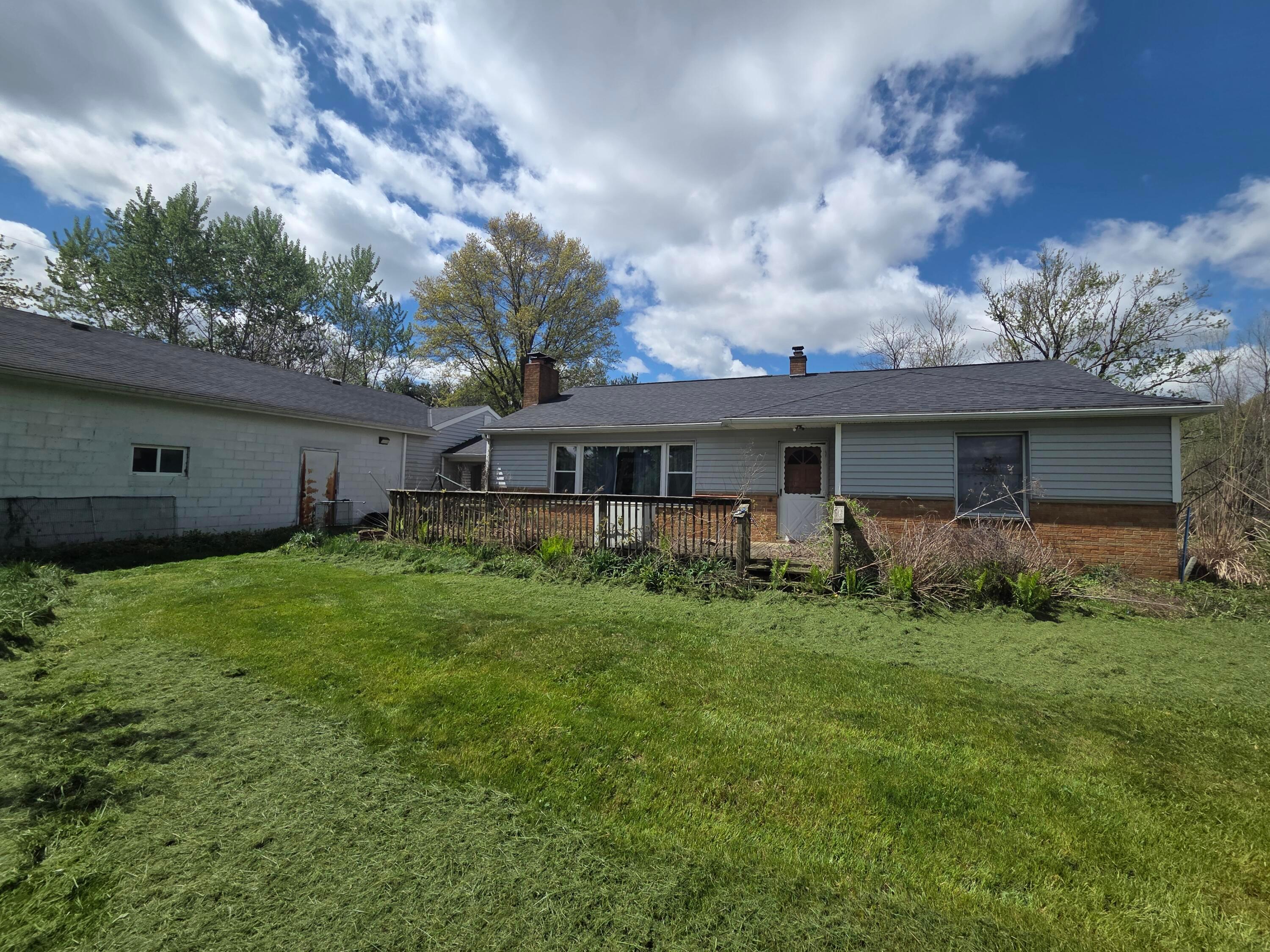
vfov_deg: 89.9
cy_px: 476
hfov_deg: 106.2
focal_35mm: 13
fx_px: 477
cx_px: 635
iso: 50
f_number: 2.2
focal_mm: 2.2
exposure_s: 1/3717
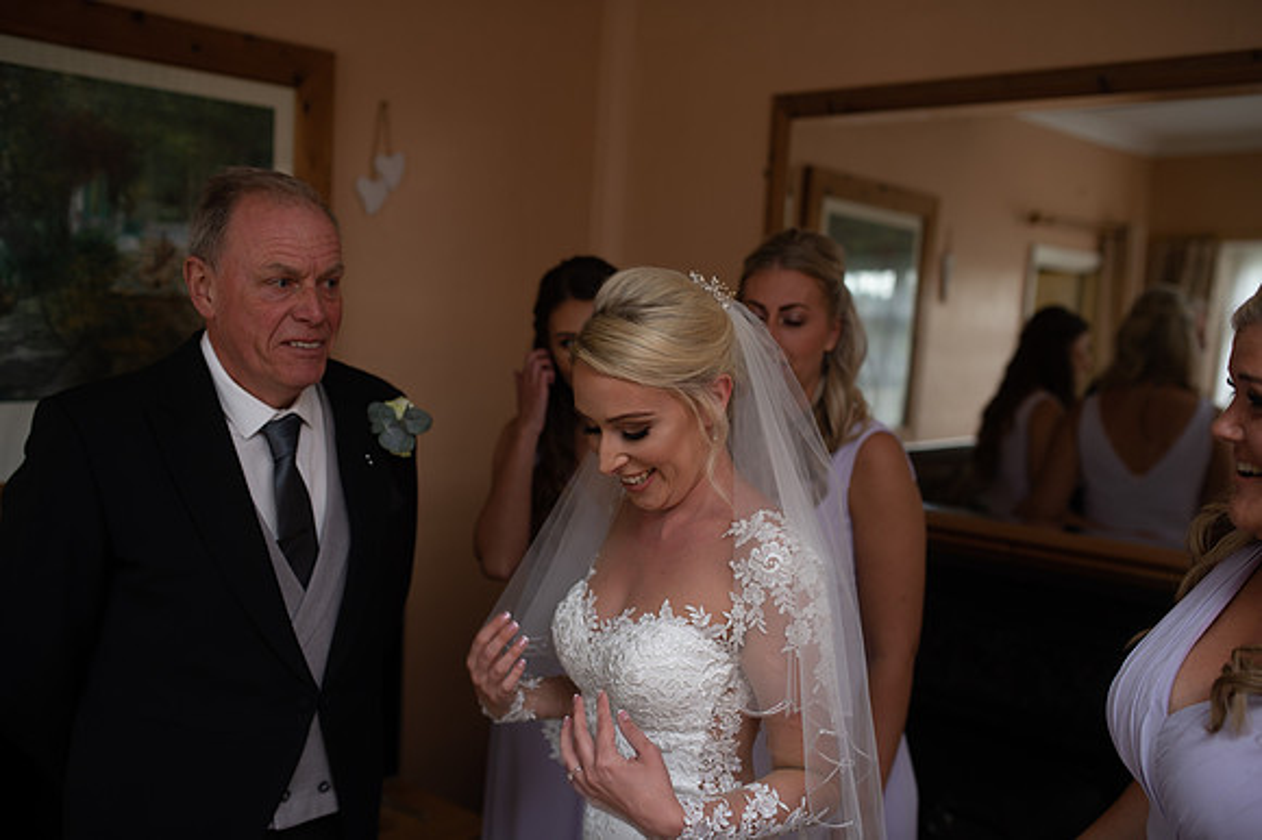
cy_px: 420
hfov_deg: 54.5
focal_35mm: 35
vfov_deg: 37.8
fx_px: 1226
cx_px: 631
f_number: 2.5
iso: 160
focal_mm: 35
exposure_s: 1/100
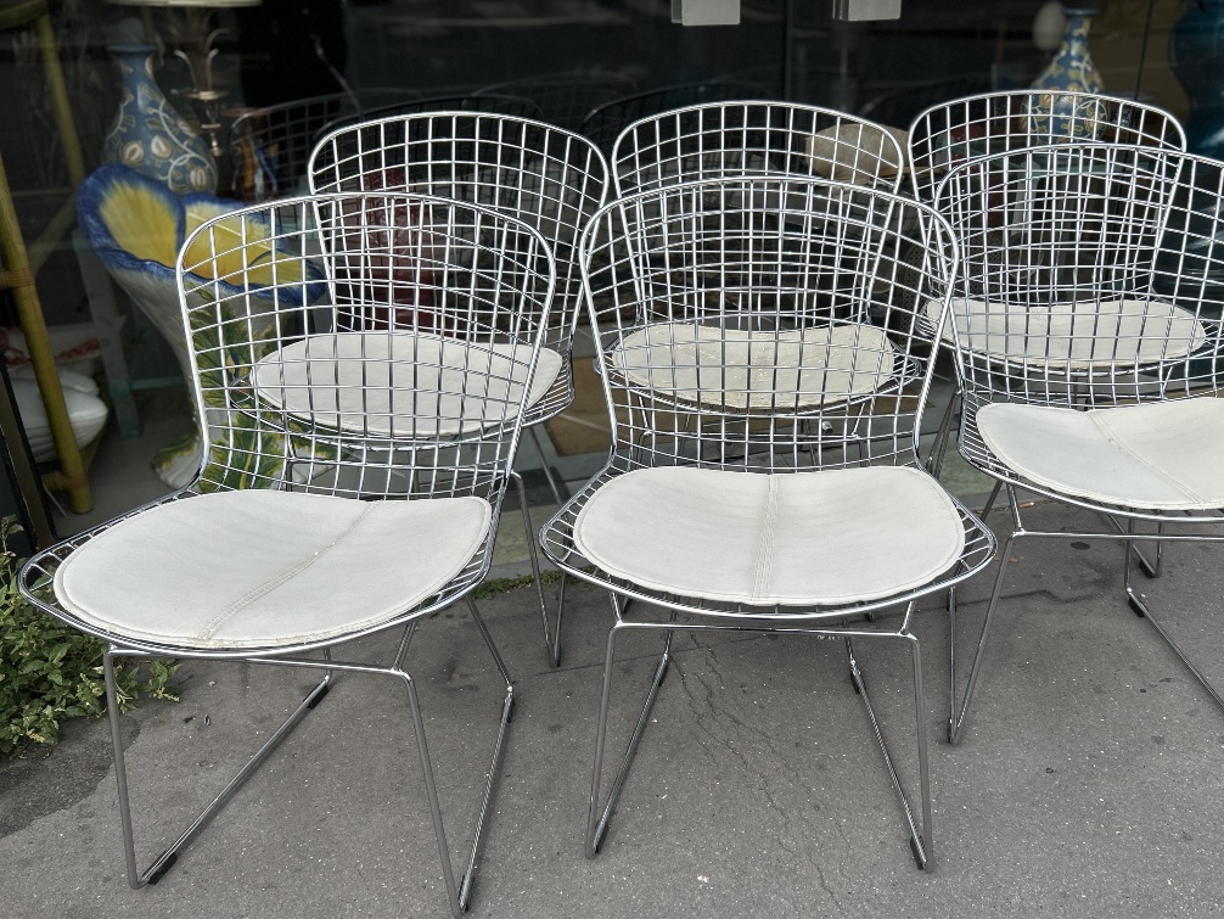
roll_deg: +0.3
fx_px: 1096
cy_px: 487
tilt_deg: -27.3
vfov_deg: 45.4
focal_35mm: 31
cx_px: 692
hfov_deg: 58.1
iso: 50
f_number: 1.5
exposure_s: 1/3831
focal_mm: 5.7
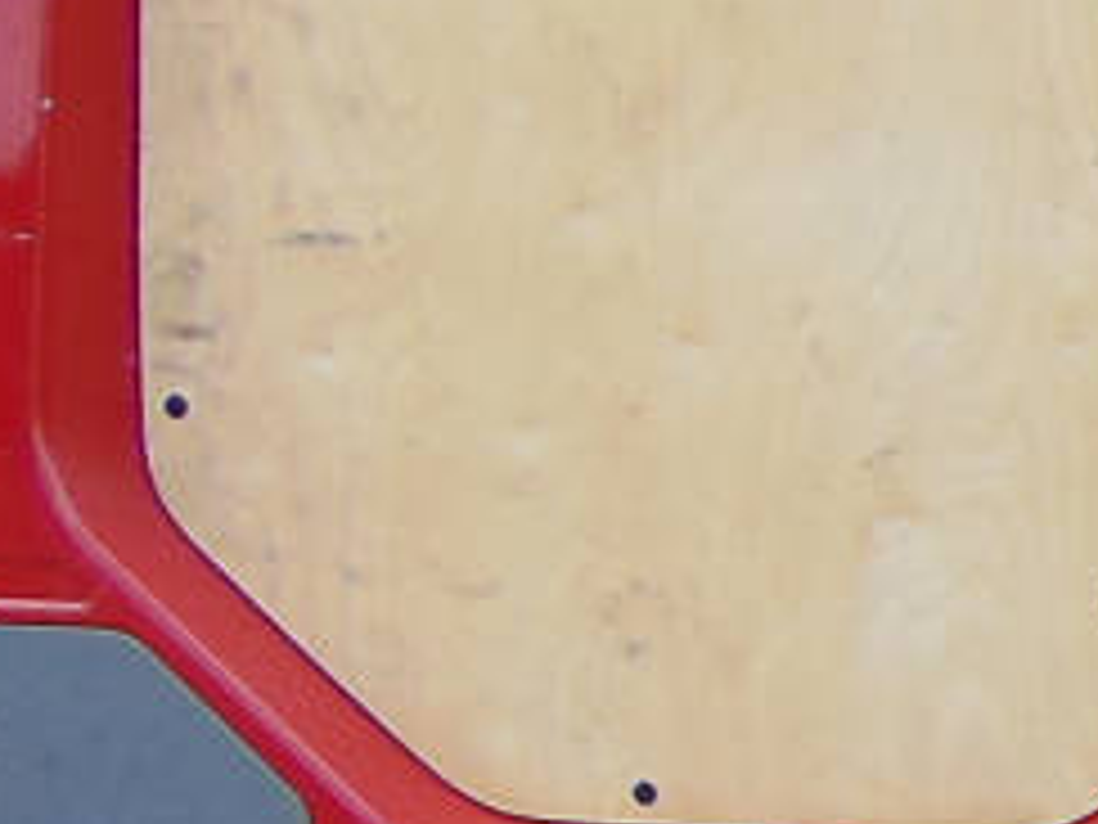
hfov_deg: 10.0
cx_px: 2889
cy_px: 923
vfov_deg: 9.0
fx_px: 5202
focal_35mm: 164
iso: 80
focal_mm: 4.5
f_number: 3
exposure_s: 1/320
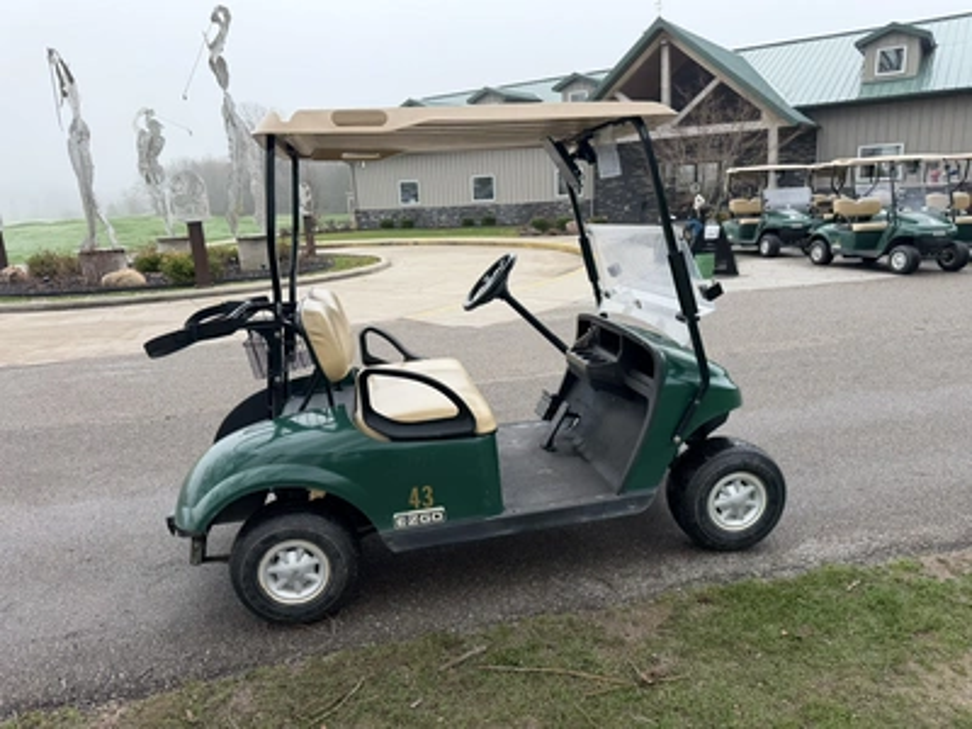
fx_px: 674
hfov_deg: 71.6
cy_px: 364
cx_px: 486
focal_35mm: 24
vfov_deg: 56.8
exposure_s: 1/1437
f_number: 1.78
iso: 100
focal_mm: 6.76
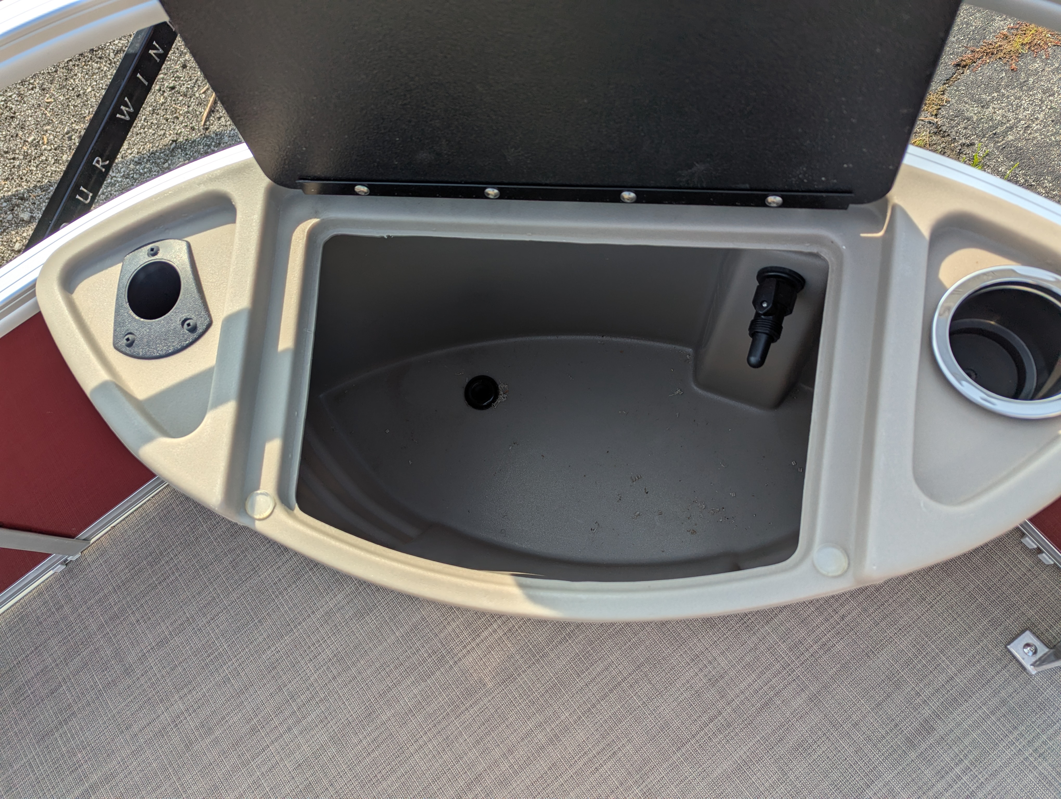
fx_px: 737
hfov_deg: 71.5
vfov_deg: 56.9
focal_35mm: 24
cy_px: 400
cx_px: 530
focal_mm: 6.81
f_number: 1.85
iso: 42
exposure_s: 1/1272
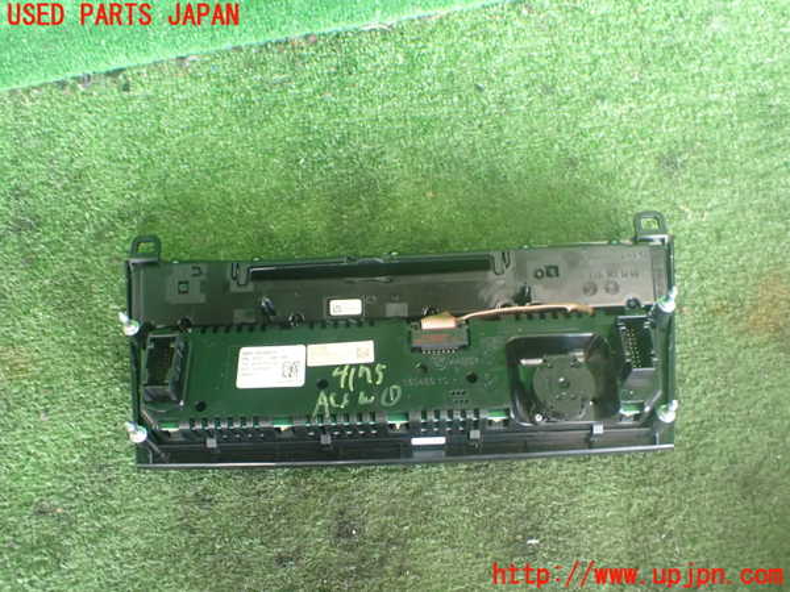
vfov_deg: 46.8
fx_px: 685
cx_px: 395
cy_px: 296
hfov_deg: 60.0
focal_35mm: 30
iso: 800
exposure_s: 1/80
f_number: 2.3
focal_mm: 5.4
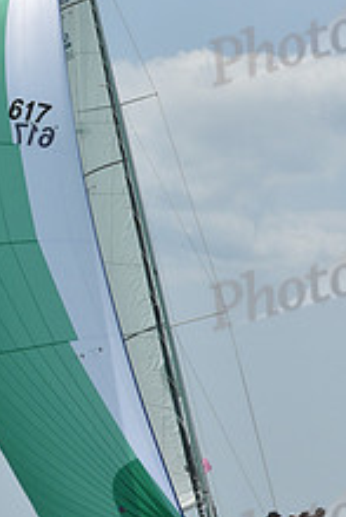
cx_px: 88
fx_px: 3224
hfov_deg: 6.1
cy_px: 181
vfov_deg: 9.2
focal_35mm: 224
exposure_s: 1/1250
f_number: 10
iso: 250
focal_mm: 85
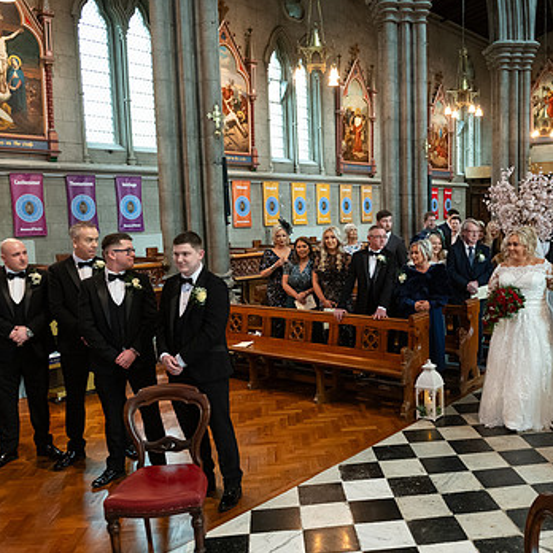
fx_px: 615
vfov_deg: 48.4
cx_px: 369
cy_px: 301
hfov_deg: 47.7
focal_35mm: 34
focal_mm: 24
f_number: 3.5
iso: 1250
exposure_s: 1/160
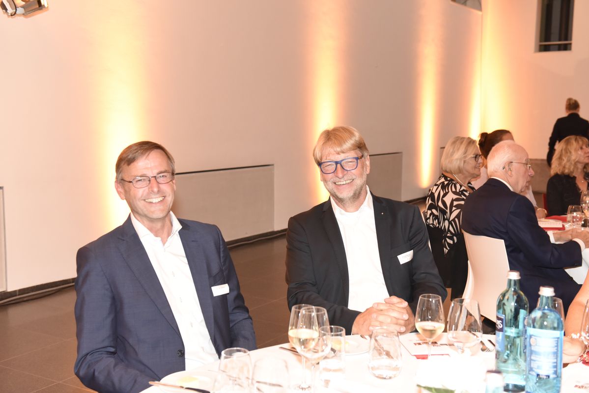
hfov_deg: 43.6
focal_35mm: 45
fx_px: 736
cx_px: 294
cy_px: 196
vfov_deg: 29.9
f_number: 4.5
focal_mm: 45
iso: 3200
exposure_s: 1/80
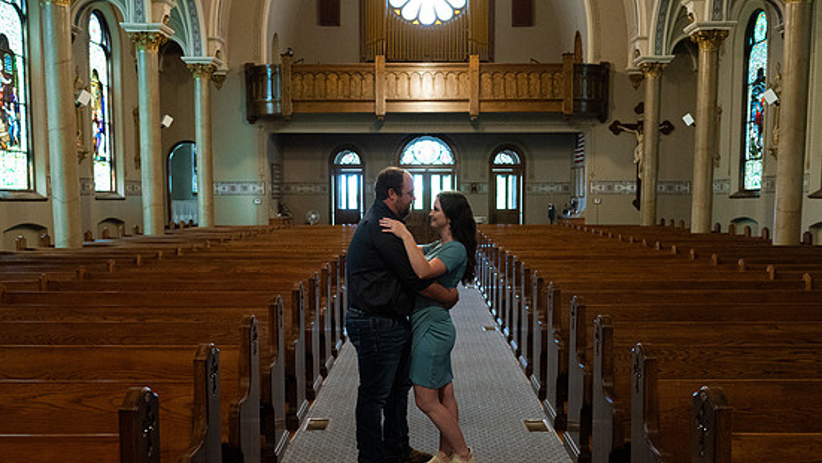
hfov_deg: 51.6
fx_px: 850
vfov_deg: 30.4
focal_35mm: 39
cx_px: 416
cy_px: 262
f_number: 3.5
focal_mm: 35
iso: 5000
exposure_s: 1/250
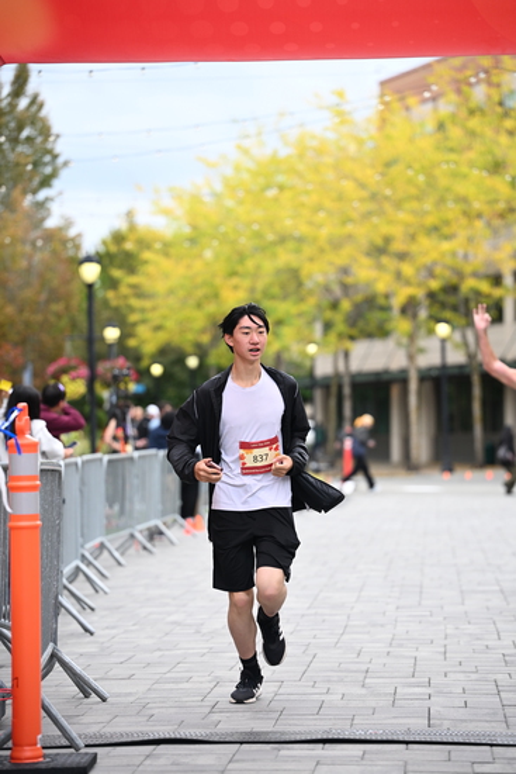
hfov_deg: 11.4
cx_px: 258
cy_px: 387
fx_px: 2578
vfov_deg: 17.1
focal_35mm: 120
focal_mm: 120
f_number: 2.8
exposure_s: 1/2000
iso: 640
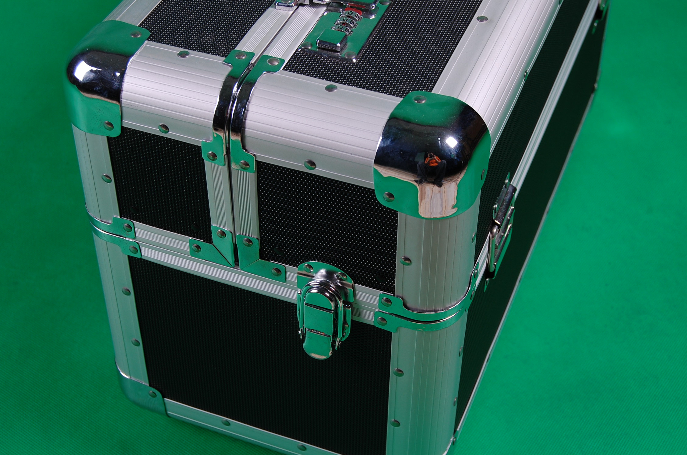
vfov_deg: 22.5
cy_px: 228
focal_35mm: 60
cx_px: 344
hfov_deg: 33.5
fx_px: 1143
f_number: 8
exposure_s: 1/125
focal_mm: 40
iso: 200
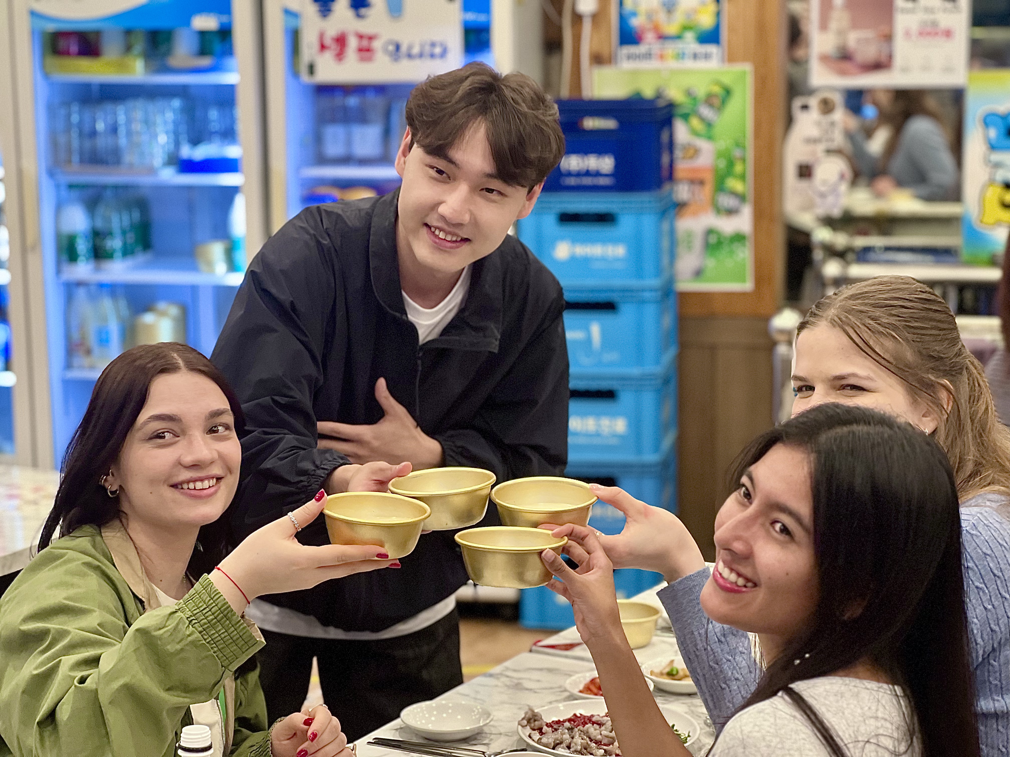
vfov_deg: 19.1
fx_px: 2247
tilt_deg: -8.8
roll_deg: +0.7
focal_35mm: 77
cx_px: 505
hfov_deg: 25.3
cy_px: 378
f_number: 2.8
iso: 320
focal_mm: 9
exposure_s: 1/40
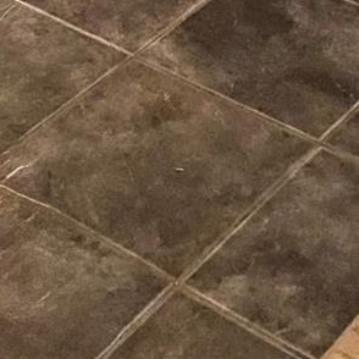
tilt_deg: -19.5
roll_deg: +1.1
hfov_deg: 14.5
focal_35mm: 120
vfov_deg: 12.7
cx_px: 87
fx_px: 1408
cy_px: -369
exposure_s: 1/12
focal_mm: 4.25
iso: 500
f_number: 1.8
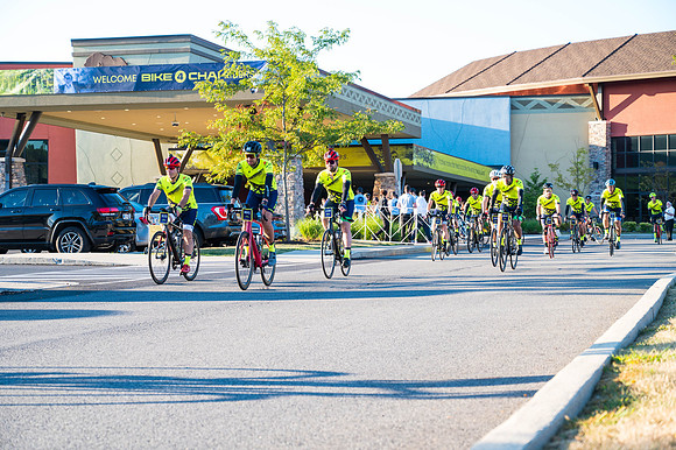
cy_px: 225
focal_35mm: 70
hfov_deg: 28.9
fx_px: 1314
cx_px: 338
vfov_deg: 19.4
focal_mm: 70
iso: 400
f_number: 5.6
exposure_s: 1/250
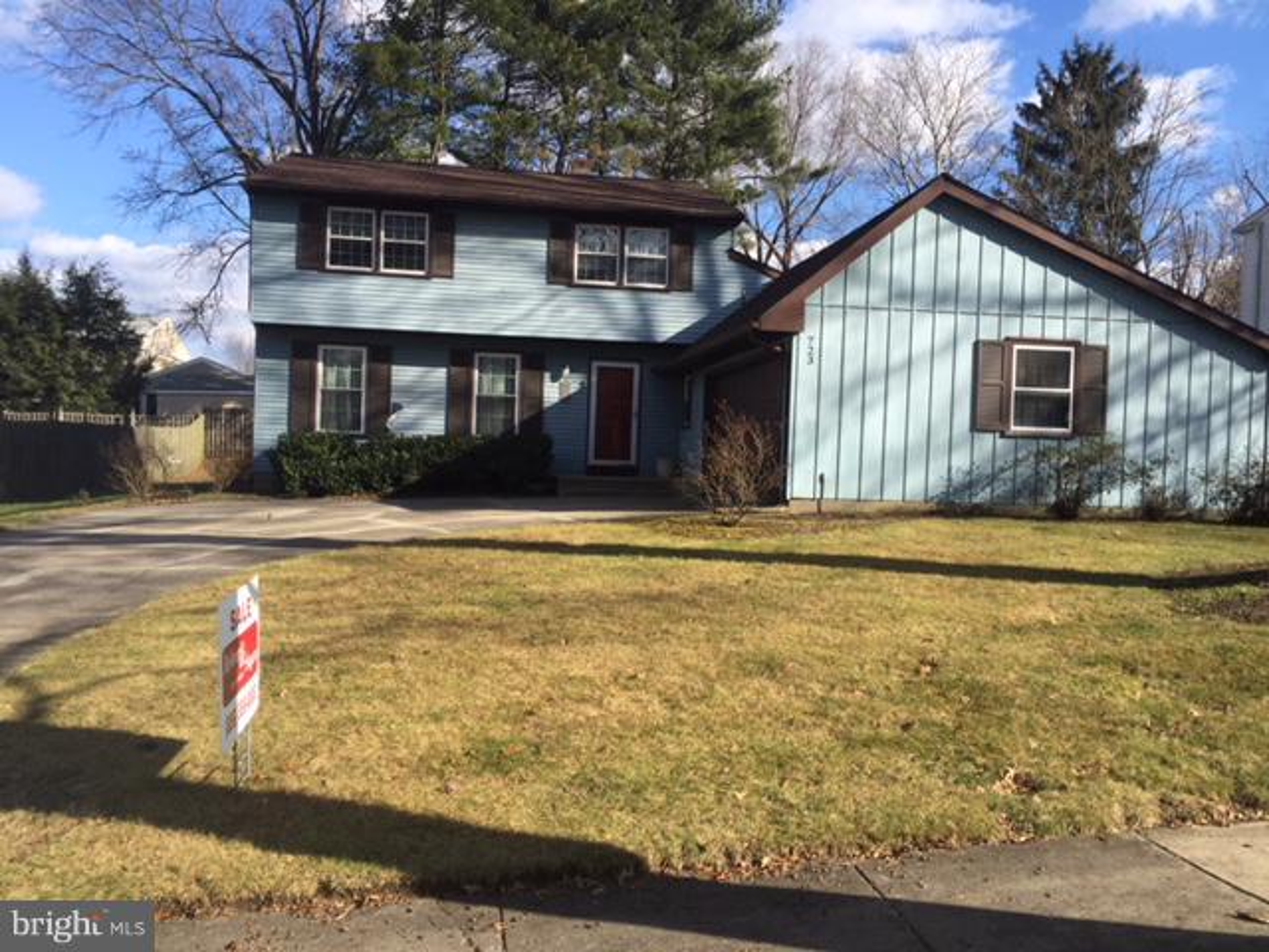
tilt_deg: -0.6
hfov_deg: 61.7
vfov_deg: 48.2
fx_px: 1063
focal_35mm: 29
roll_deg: -2.3
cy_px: 476
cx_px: 634
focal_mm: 4.15
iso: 32
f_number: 2.2
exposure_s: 1/1236
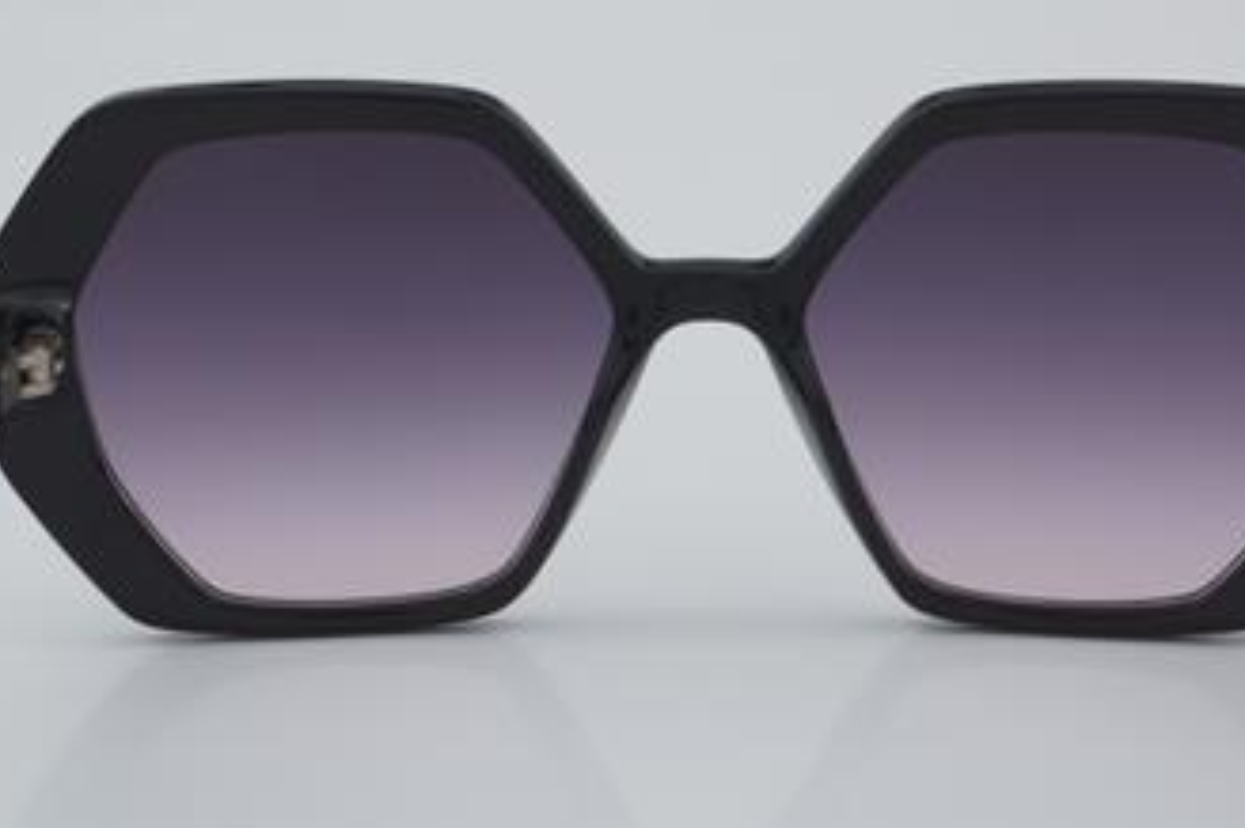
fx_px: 3476
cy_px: 353
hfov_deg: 20.3
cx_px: 710
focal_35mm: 101
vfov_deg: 13.6
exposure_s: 1/4
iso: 100
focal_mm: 55
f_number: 32
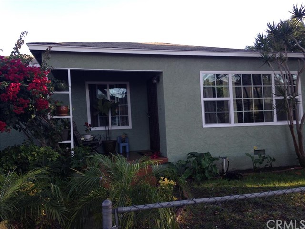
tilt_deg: +1.5
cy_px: 114
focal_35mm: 33
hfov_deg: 55.4
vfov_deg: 42.9
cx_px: 152
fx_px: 291
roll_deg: +3.1
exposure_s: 1/245
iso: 50
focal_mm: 4.12
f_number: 2.4
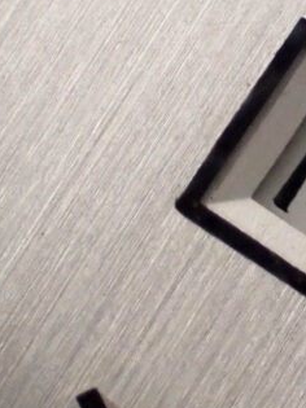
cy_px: 106
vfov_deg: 7.8
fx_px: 3008
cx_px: 338
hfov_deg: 5.8
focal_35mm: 255
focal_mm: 11.88
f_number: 3.8
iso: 800
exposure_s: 1/160
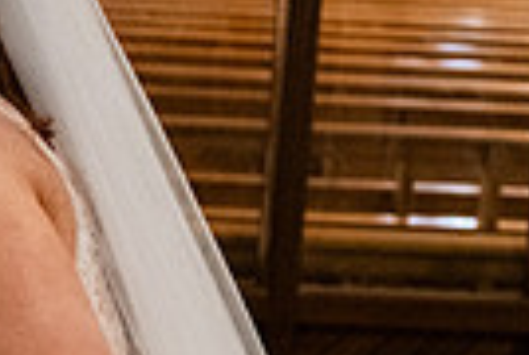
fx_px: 3049
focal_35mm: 207
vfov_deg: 6.7
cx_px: -205
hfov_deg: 9.7
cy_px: 148
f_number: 3.5
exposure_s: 1/160
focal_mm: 48
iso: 2500
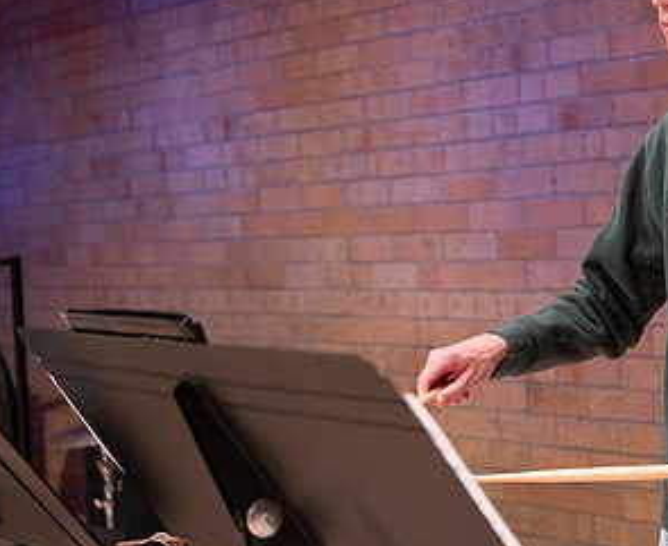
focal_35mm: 81
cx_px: 633
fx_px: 1615
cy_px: 227
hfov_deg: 22.6
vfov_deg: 19.2
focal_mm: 38
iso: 640
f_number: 2.8
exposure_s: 1/320
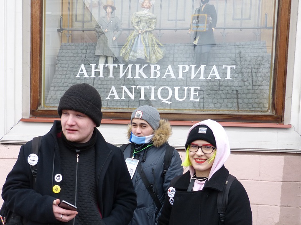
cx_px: 150
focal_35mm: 25
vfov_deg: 54.8
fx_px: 217
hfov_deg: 69.5
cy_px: 112
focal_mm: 4.5
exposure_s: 1/100
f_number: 2.8
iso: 100
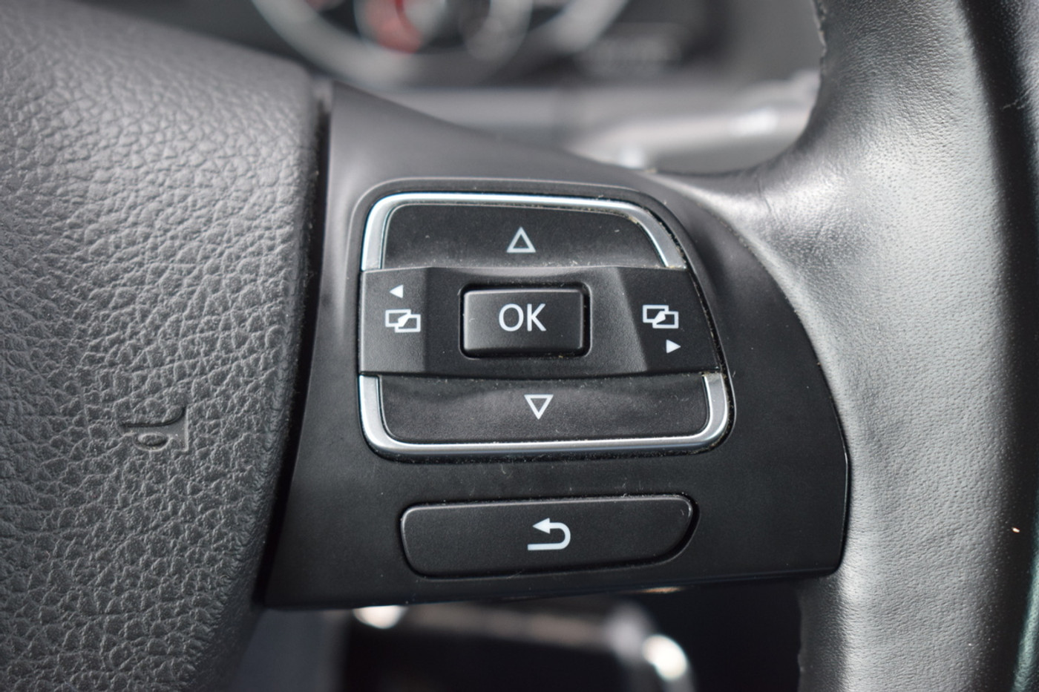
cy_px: 346
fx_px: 2078
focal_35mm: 72
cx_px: 520
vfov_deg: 18.9
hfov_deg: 28.1
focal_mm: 48
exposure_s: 1/60
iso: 900
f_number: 5.3
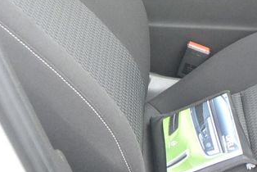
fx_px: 722
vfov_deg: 13.5
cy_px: 23
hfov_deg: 18.9
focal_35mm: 101
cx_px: 323
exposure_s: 1/40
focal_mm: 11.8
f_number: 3.8
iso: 800
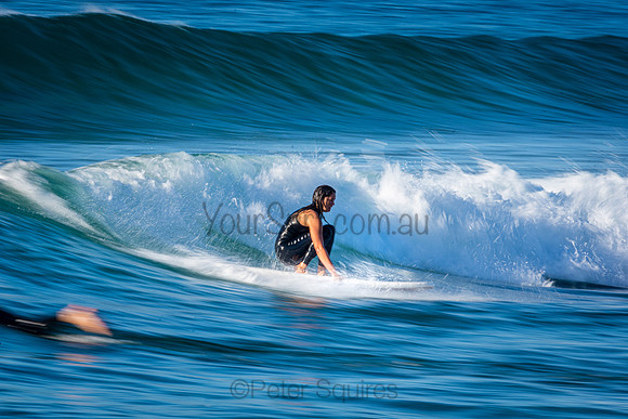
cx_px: 314
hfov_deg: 2.7
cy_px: 210
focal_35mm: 750
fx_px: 13086
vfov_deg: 1.8
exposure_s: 1/20
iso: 100
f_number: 25
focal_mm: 500
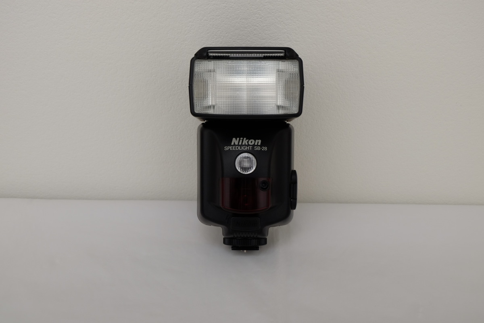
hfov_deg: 44.5
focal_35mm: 44
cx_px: 242
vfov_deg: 30.5
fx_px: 592
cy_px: 162
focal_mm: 29.5
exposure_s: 1/125
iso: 200
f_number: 8
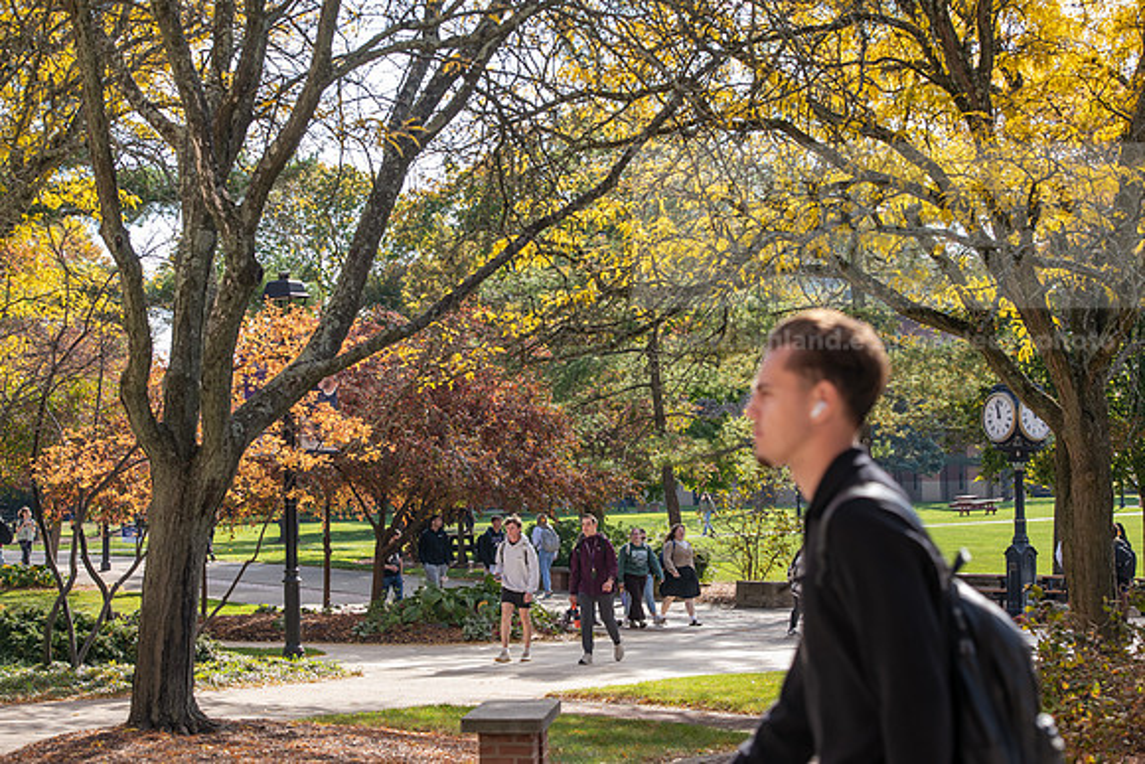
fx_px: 2609
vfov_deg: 16.7
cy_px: 382
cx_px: 572
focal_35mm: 82
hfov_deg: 24.8
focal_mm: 82
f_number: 6.3
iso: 250
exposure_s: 1/320
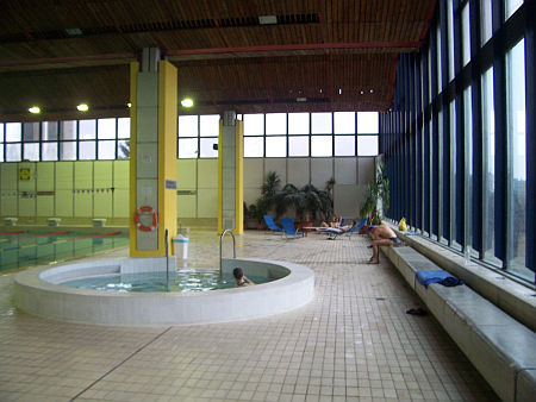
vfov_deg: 41.8
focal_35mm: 34
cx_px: 268
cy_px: 201
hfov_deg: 53.9
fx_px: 527
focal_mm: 5.6
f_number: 2.7
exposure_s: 1/30
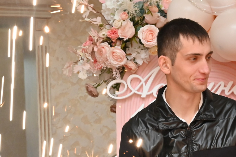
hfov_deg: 13.6
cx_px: 324
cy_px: 188
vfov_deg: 9.4
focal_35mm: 144
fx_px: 944
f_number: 7.1
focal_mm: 50
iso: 2000
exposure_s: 1/200
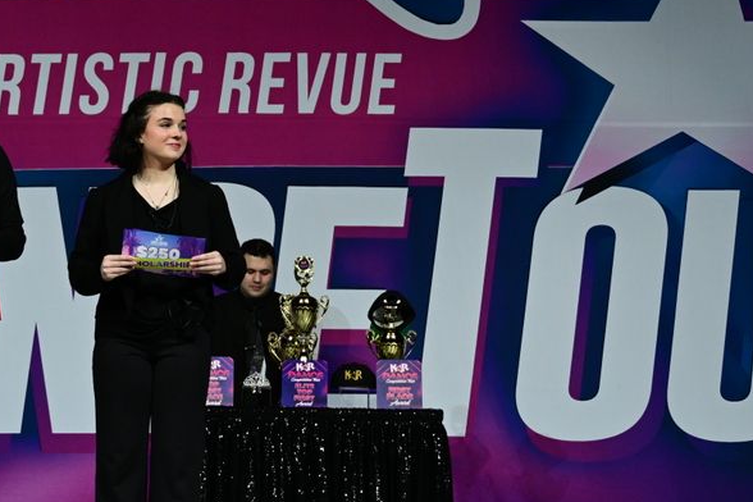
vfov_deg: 11.4
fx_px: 2510
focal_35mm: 120
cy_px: 110
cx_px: 271
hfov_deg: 17.0
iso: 1600
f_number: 2.8
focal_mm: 47
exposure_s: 1/800
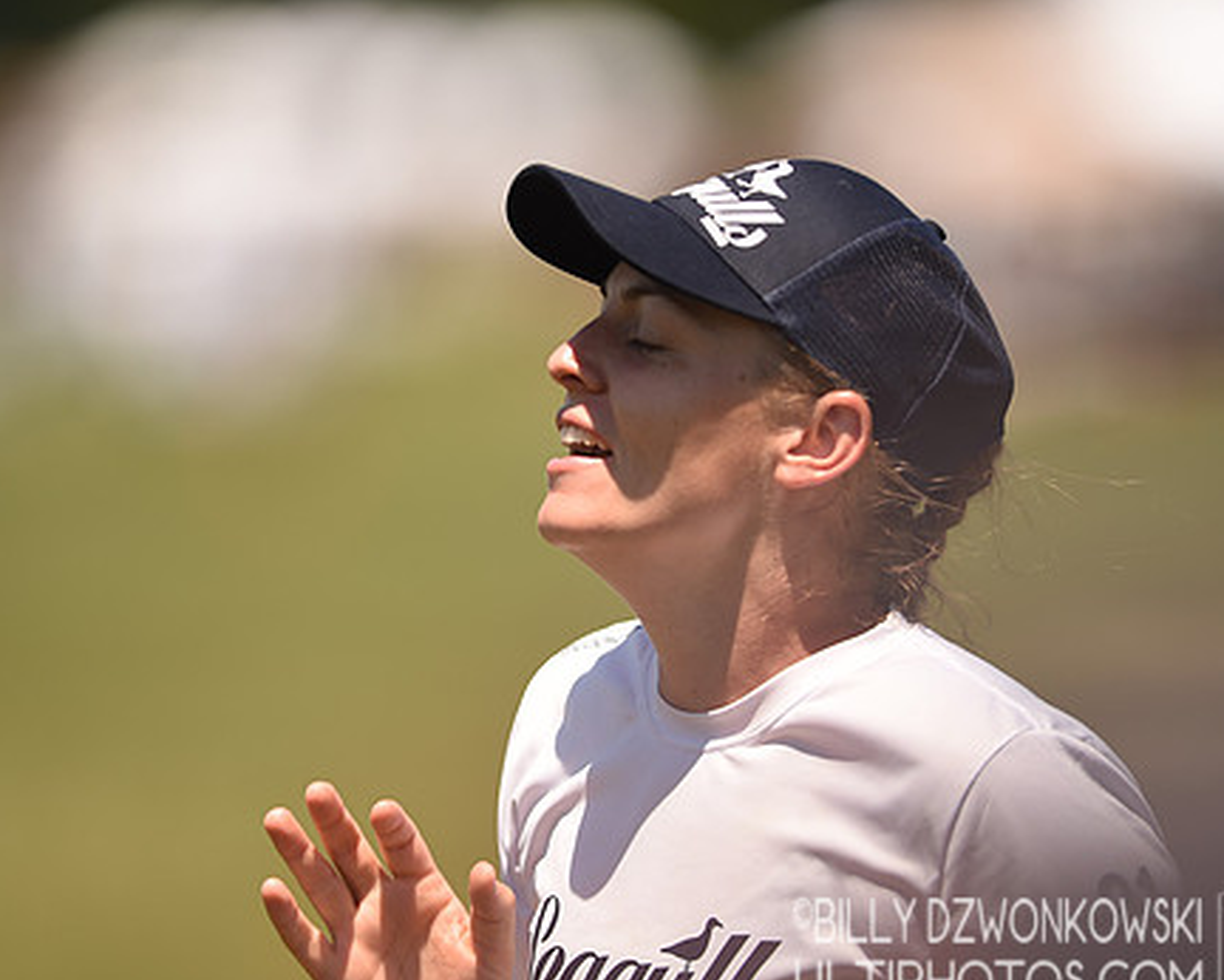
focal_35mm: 503
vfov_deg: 3.1
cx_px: 612
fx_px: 18230
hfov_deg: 3.8
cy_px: 491
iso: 100
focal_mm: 400
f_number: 2.8
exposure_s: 1/1600
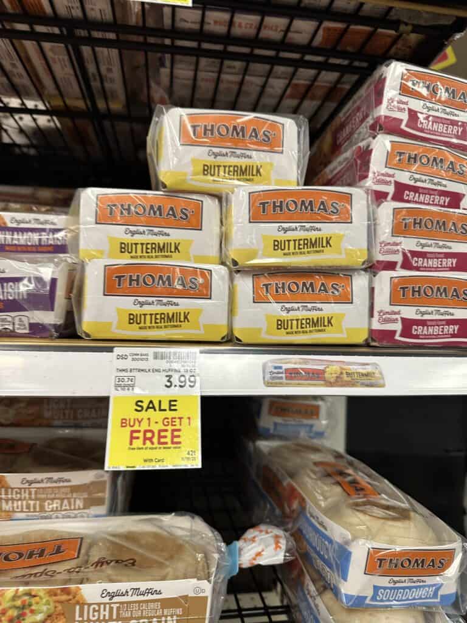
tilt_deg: +3.3
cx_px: 234
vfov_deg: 71.6
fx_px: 432
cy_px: 312
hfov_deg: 56.8
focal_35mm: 24
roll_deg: -1.1
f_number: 1.78
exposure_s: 1/120
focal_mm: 6.86
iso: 160
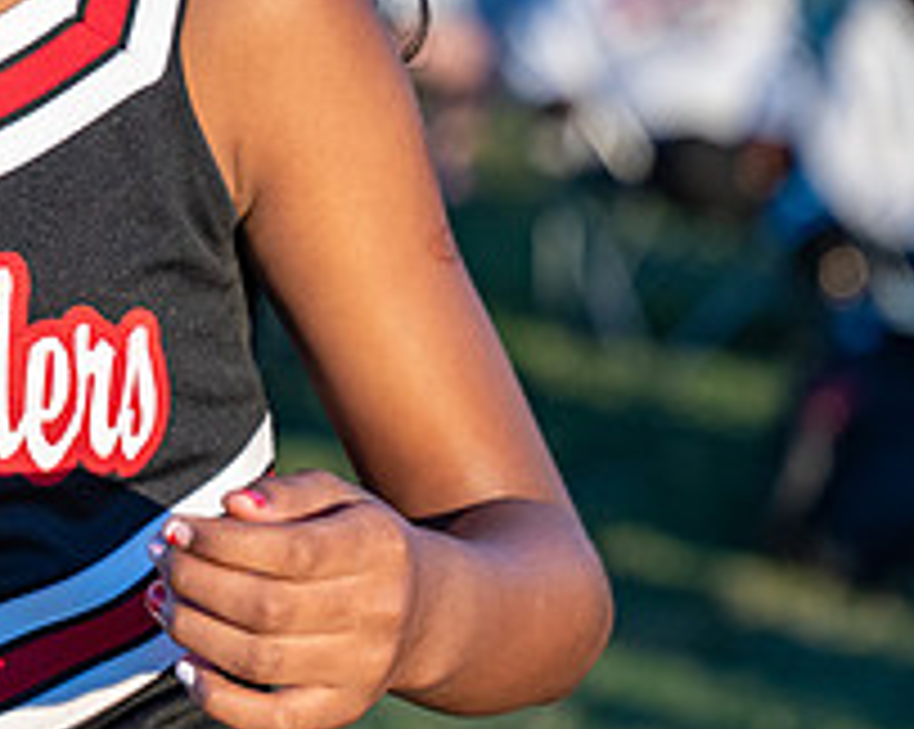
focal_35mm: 240
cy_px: 1
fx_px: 6486
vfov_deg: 6.4
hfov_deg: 8.0
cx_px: -219
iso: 320
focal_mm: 70
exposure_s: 1/2500
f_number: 2.8
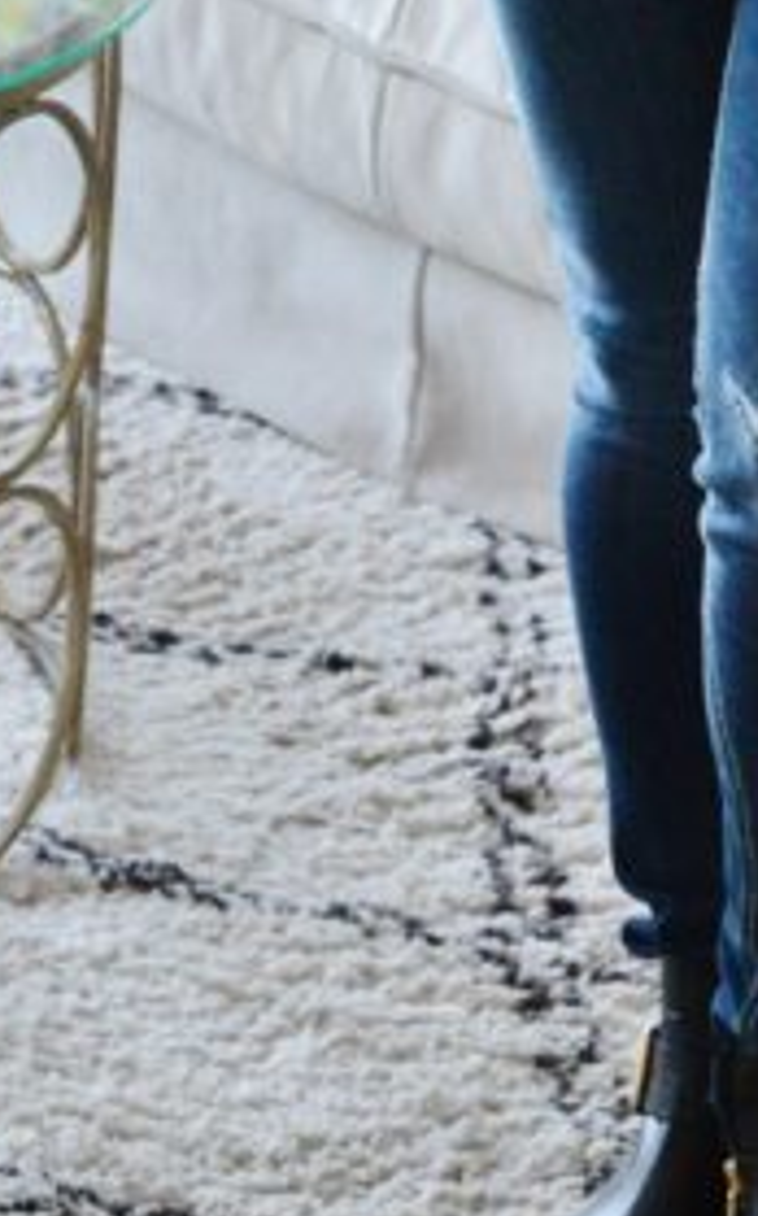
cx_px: 662
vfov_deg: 9.9
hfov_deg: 6.4
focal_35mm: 206
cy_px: -571
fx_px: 6819
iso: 5000
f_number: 5
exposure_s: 1/60
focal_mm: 55
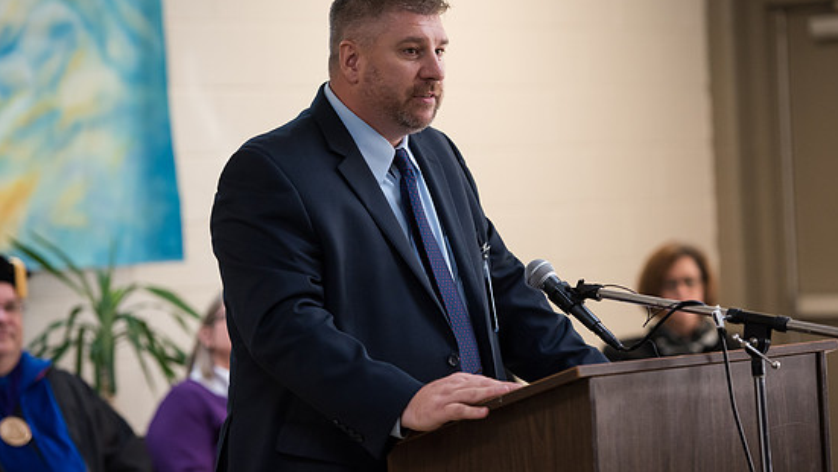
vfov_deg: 8.1
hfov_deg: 14.4
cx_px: 412
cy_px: 231
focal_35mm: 149
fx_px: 3311
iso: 2000
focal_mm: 135
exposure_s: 1/200
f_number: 3.5
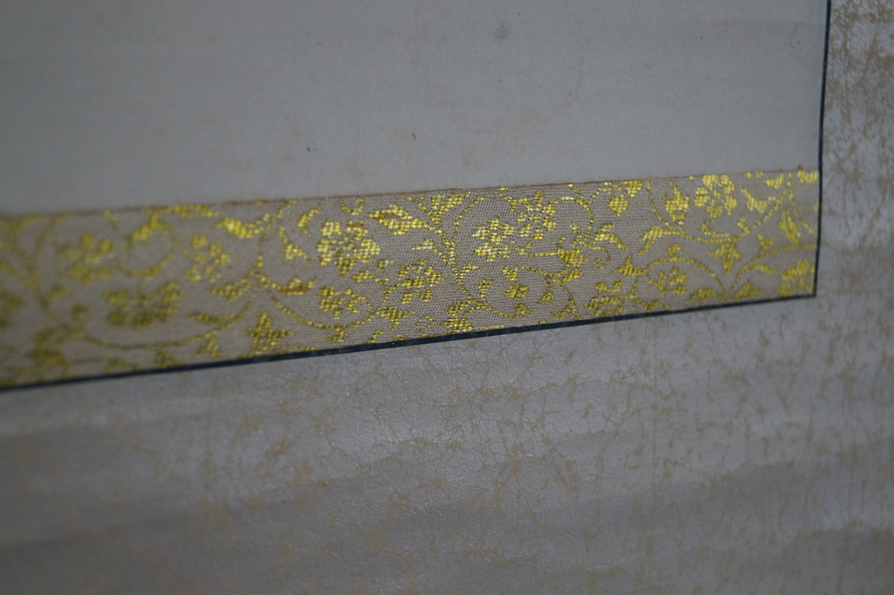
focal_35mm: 52
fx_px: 1303
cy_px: 298
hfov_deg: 37.9
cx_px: 447
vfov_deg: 25.7
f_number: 5
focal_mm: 35
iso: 500
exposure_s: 1/160
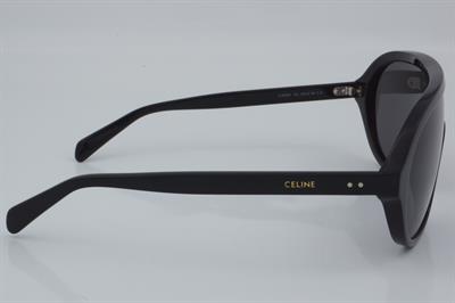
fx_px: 947
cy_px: 152
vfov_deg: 18.2
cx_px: 228
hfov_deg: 27.0
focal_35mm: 75
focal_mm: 50
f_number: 32
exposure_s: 1/4
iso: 100
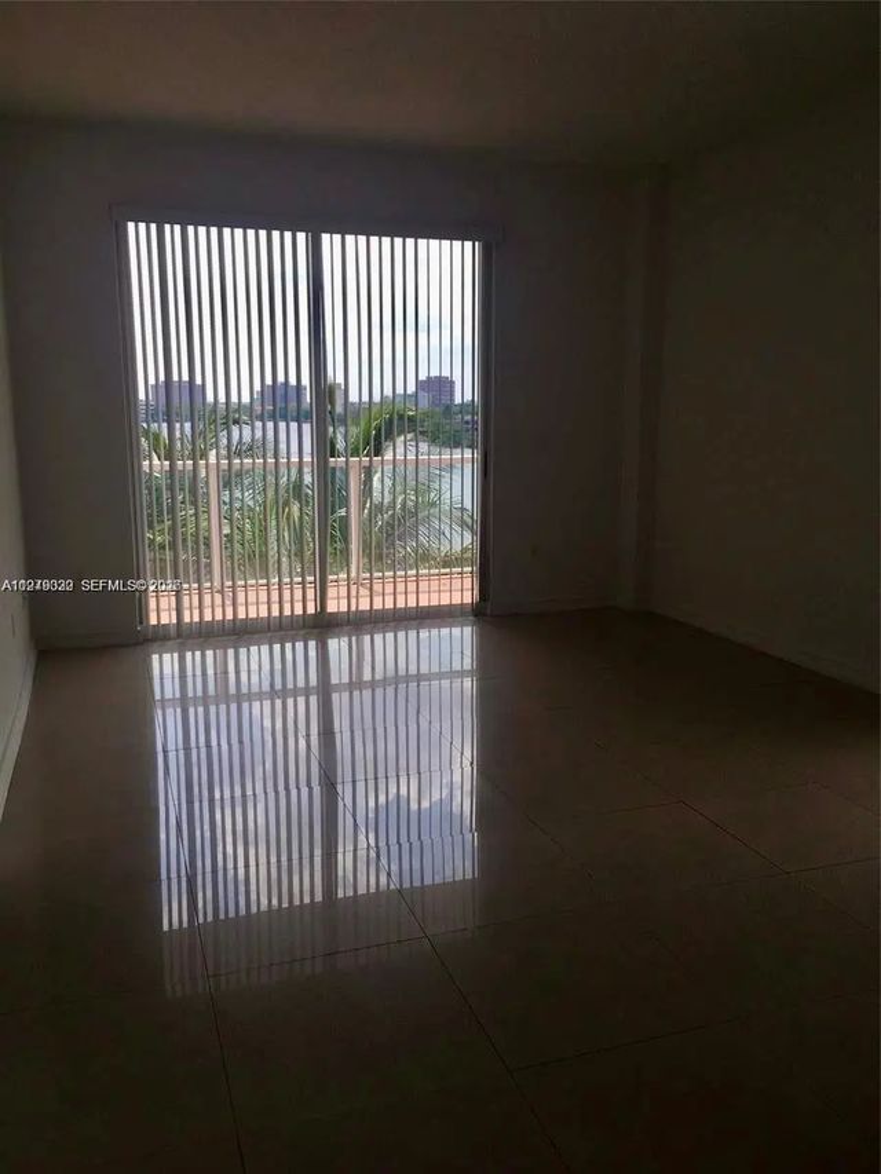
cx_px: 440
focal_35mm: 29
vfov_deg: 61.7
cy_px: 587
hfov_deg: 48.2
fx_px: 984
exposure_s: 1/413
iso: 25
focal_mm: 4.15
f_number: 2.2
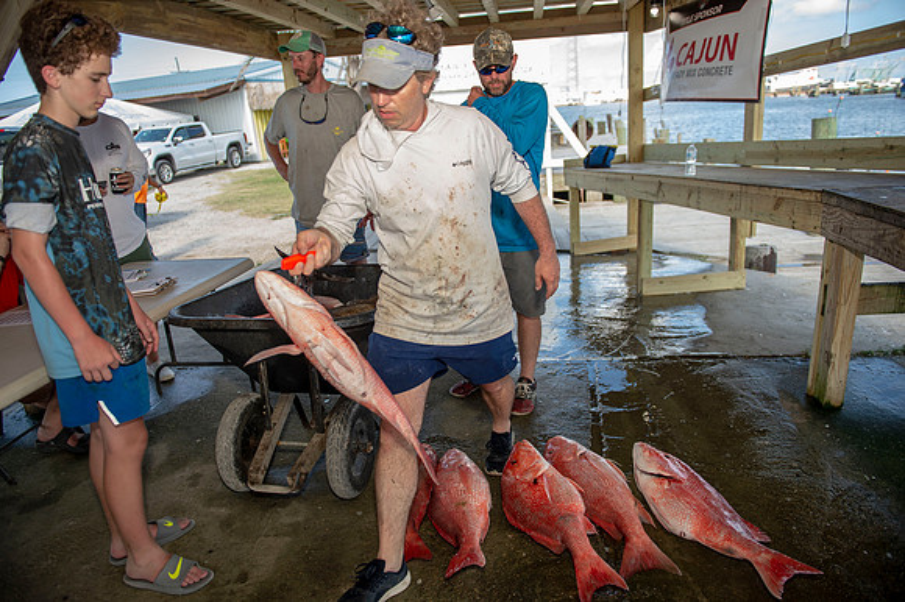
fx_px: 603
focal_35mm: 24
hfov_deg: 73.8
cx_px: 452
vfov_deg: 53.1
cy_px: 301
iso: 50
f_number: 3.2
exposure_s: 1/250
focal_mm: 24
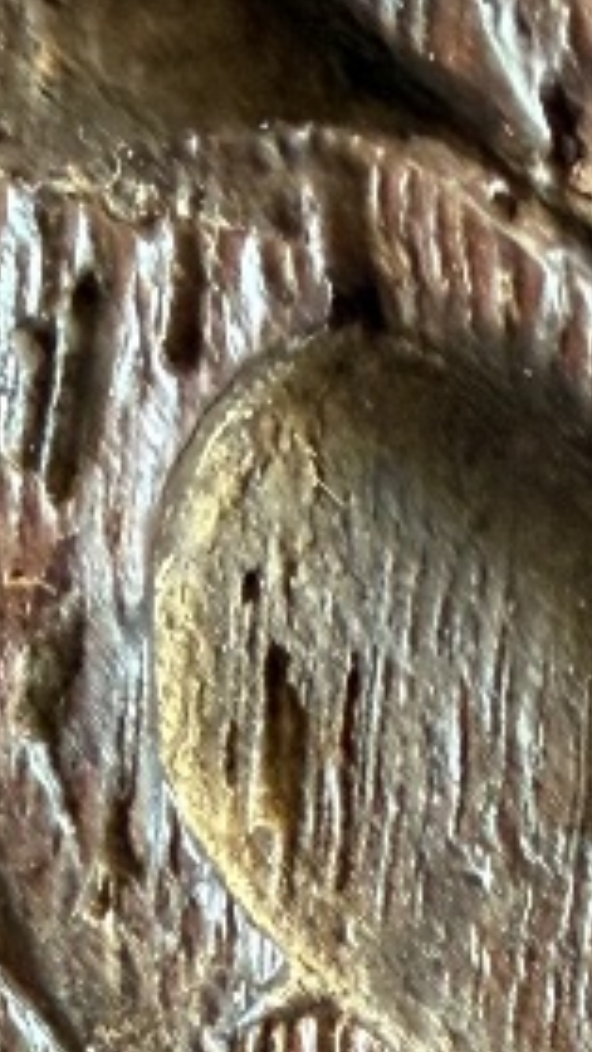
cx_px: 256
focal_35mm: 122
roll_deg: +1.3
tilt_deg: -37.8
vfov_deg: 15.2
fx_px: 3404
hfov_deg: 9.9
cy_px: 1897
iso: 500
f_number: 2.2
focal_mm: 2.22
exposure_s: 1/60
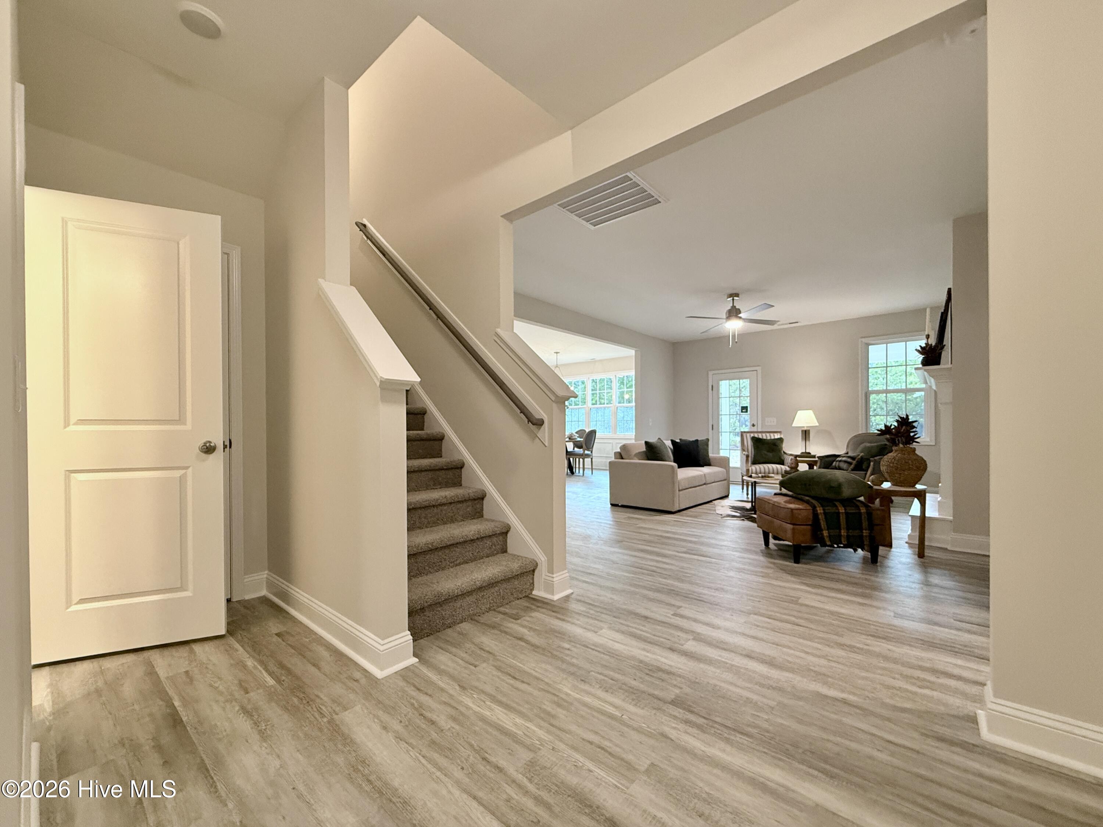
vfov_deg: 85.7
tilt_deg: +1.3
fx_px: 446
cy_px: 414
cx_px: 552
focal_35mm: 14
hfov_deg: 102.1
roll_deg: +0.5
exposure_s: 1/60
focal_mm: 2.22
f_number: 2.2
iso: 320
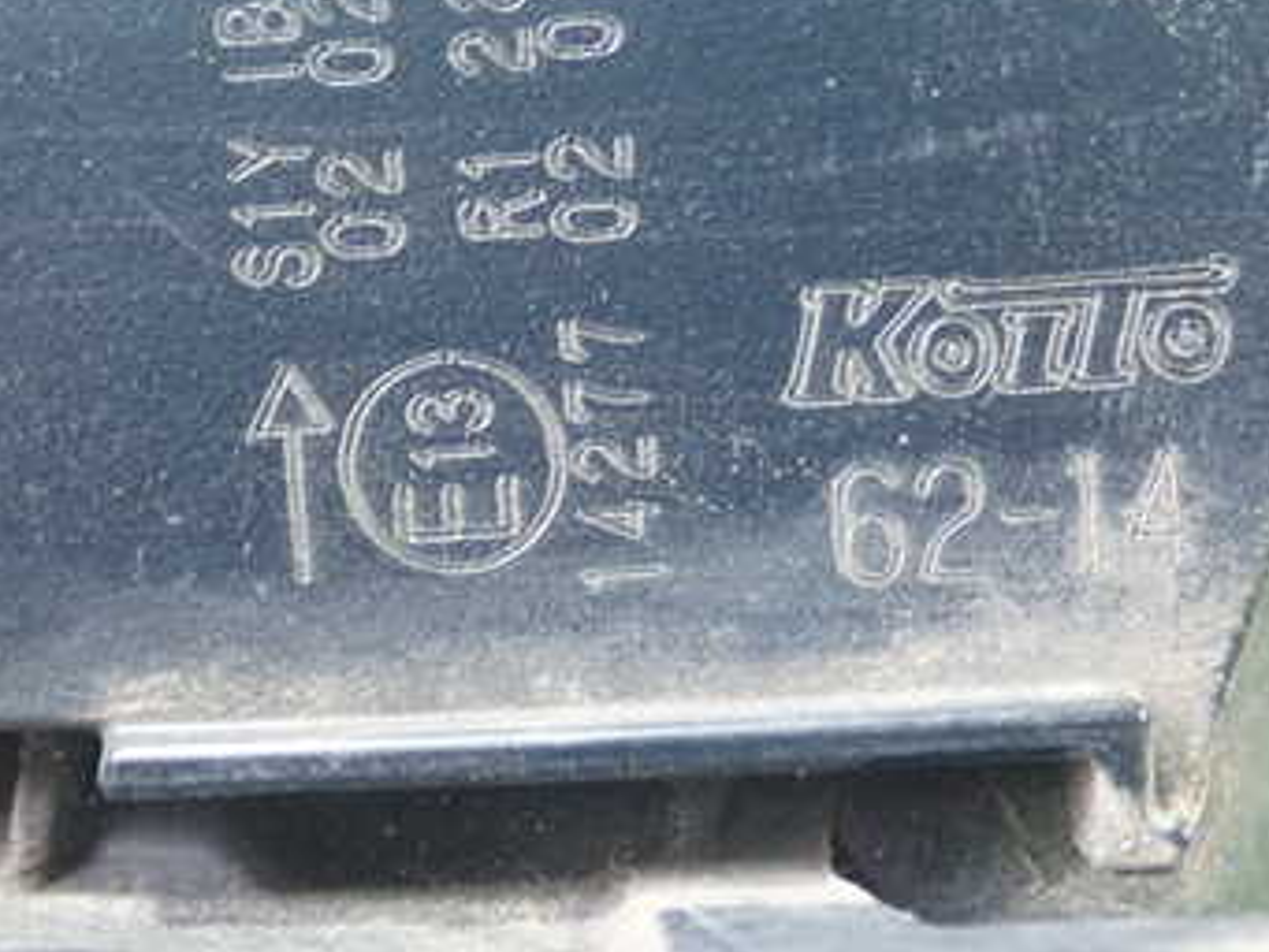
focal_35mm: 81
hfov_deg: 24.1
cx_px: 629
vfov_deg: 18.2
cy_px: 338
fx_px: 2970
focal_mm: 8.41
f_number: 3.1
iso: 800
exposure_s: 1/15
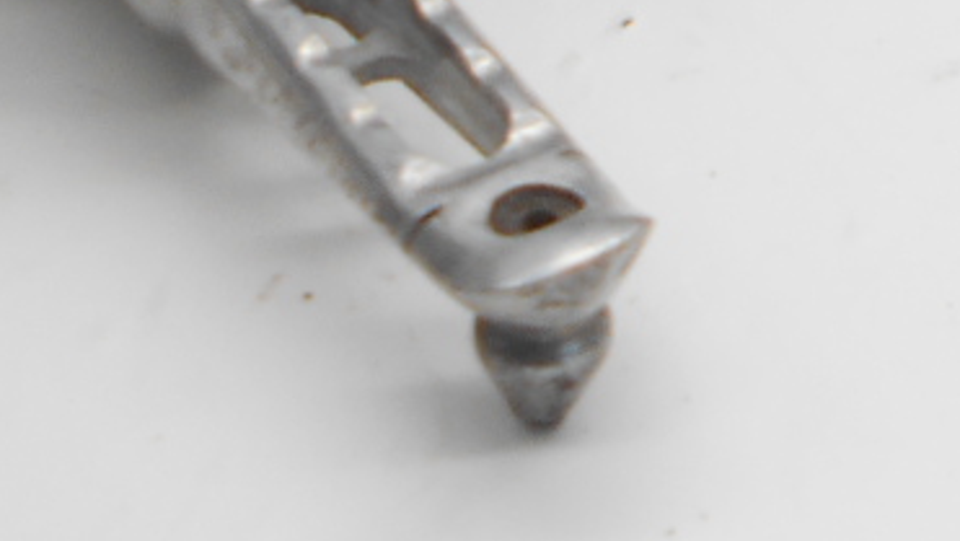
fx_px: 3107
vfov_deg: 9.3
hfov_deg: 17.1
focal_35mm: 122
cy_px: -533
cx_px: 978
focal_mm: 4.6
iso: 80
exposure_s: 1/60
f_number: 3.2
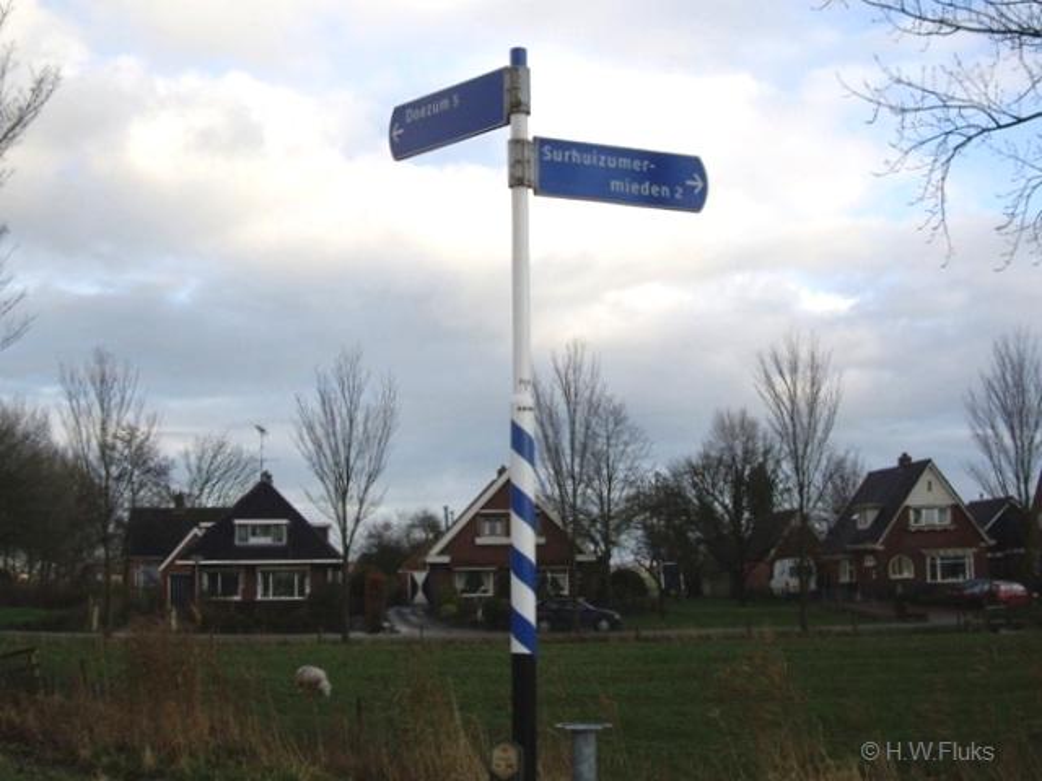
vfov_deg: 37.7
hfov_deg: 49.0
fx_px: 1144
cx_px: 521
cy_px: 390
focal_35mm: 38
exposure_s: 1/500
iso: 64
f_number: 2.8
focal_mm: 7.9
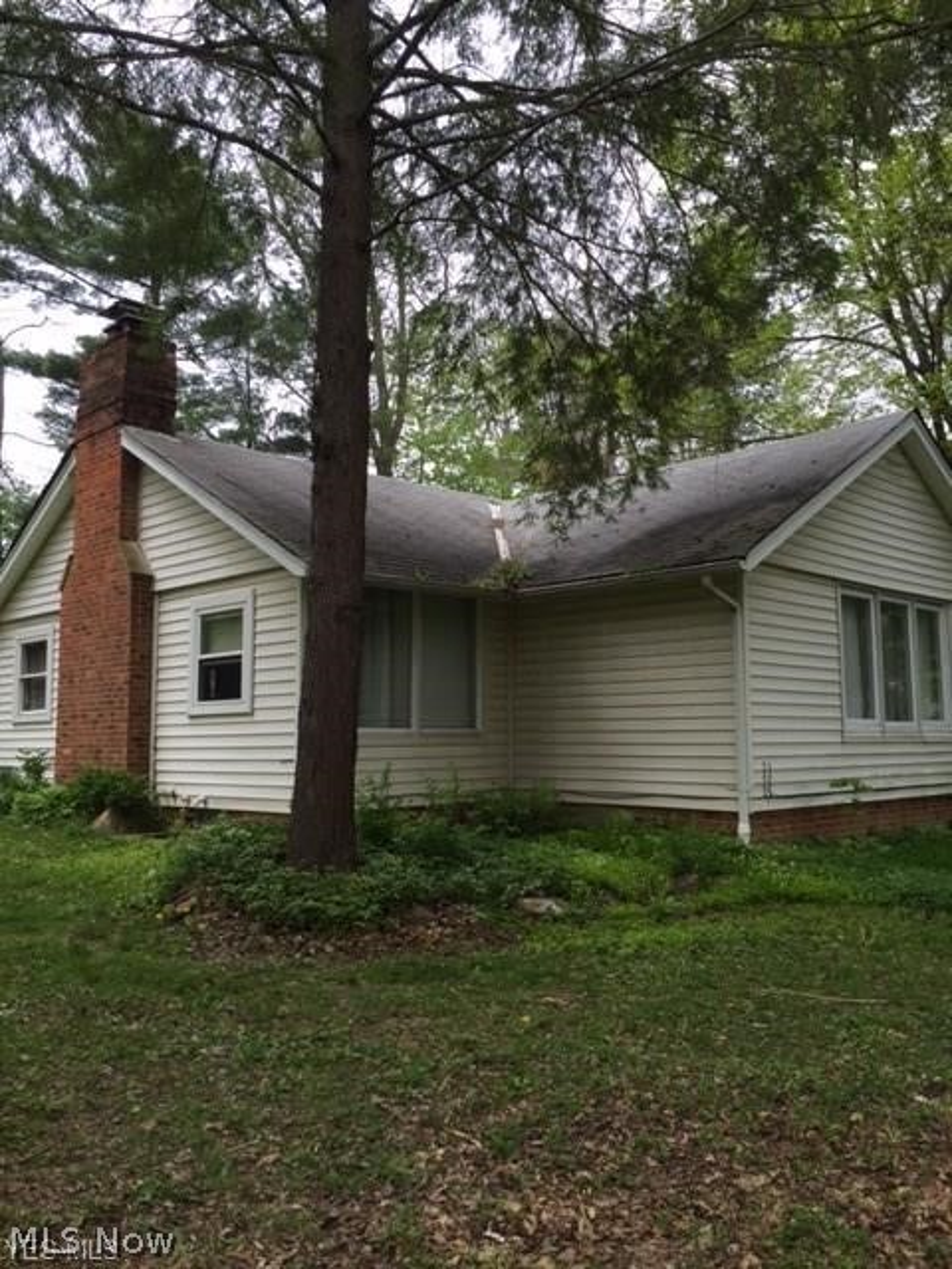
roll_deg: +2.0
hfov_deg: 48.2
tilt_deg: +5.9
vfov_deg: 61.7
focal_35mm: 29
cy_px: 634
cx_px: 476
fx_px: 1063
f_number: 2.2
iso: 32
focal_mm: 4.15
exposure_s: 1/628
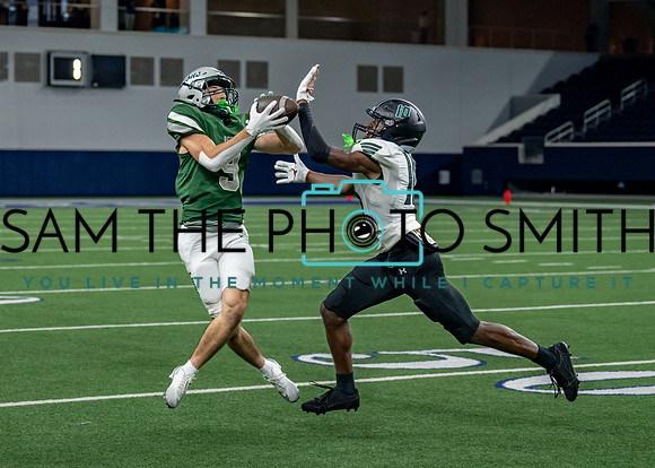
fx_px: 2066
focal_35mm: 111
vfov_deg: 12.9
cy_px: 236
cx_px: 204
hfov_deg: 18.0
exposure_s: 1/1000
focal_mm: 70
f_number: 2.8
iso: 1600
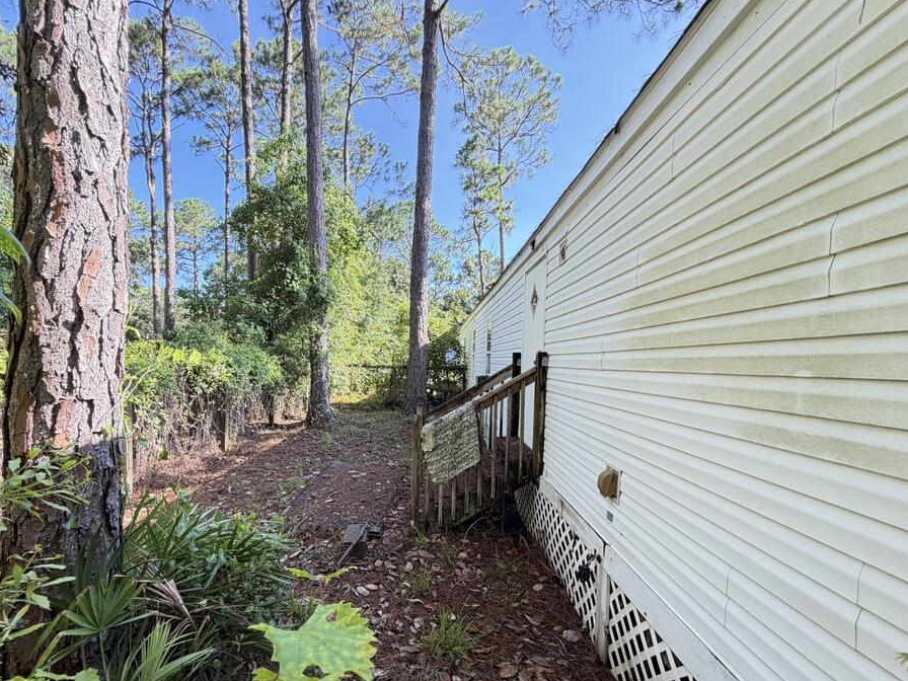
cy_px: 370
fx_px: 420
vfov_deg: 77.9
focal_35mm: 16
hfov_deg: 94.3
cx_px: 415
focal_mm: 2.22
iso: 100
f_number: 2.2
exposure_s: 1/121
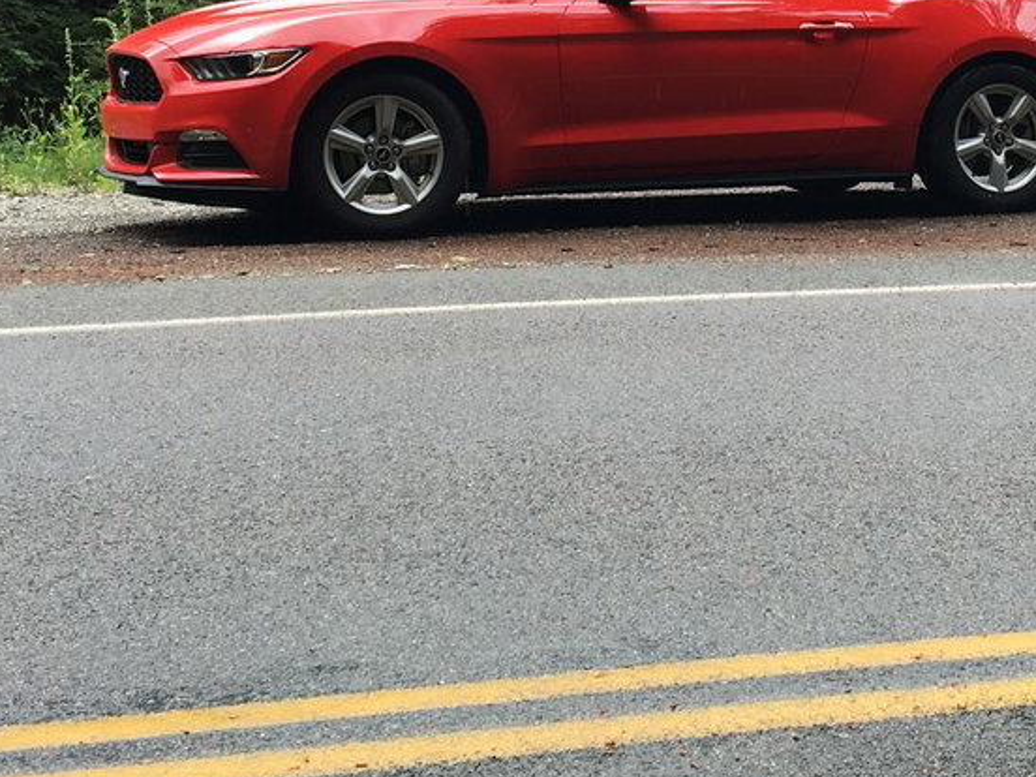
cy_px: 2
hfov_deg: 23.2
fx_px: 2514
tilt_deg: -1.4
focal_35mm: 84
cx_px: 678
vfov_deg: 17.2
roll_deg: +0.1
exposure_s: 1/230
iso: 25
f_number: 2.2
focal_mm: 4.15
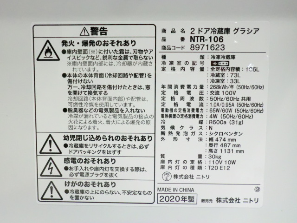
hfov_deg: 56.8
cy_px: 112
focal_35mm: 32
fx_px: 275
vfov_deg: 44.2
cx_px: 148
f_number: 3.5
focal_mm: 5.8
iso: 800
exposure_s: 1/50
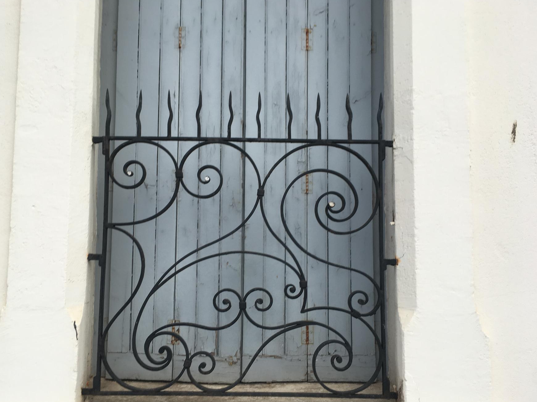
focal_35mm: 32
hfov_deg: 56.8
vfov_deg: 44.1
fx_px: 496
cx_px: 252
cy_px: 213
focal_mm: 4.15
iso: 25
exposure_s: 1/170
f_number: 2.2
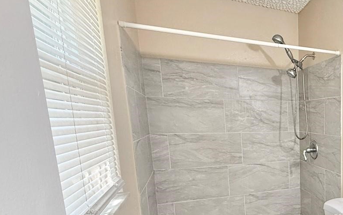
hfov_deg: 51.7
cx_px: 335
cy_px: 166
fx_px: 281
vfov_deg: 40.5
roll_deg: -0.3
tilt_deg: -9.1
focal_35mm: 30
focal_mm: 2.22
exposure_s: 1/60
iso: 200
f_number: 2.2
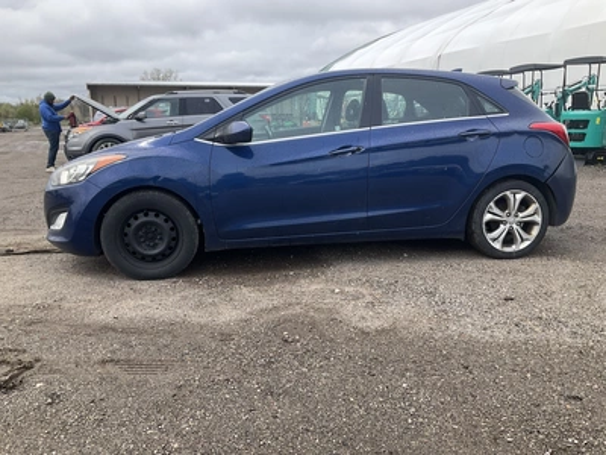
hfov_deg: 61.7
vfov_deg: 48.2
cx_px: 303
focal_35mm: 29
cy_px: 228
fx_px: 508
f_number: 1.8
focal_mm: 3
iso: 25
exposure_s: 1/912
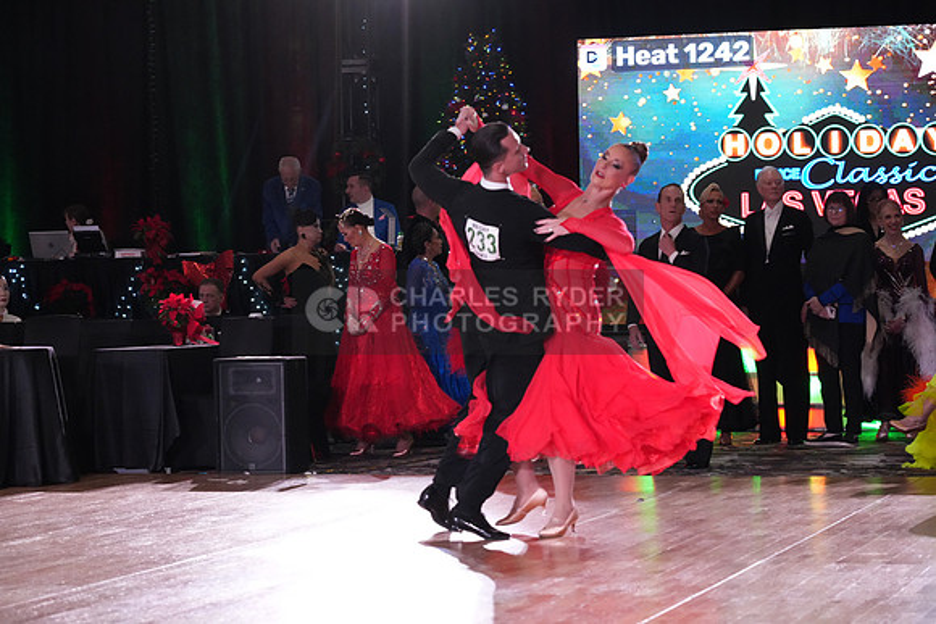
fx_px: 2731
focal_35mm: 105
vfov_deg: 13.0
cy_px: 312
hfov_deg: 19.5
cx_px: 468
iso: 5000
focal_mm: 105
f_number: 5.6
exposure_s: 1/320
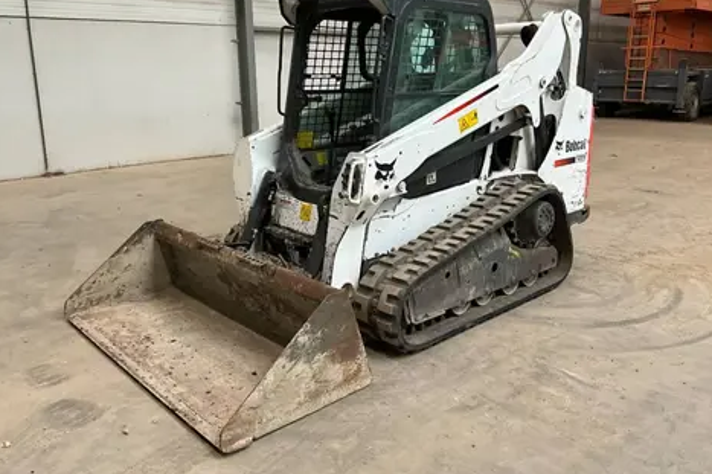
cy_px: 215
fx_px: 613
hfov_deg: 60.3
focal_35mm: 31
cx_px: 355
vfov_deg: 42.3
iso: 100
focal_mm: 3
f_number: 1.8
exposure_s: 1/60
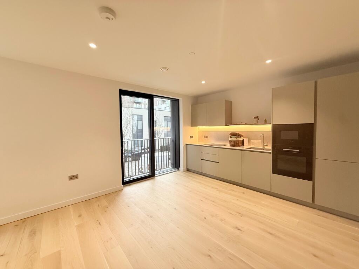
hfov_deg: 102.1
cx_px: 180
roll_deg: +0.7
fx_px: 145
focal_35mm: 14
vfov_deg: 85.7
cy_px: 134
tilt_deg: -2.0
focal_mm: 2.22
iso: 200
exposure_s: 1/100
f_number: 2.2
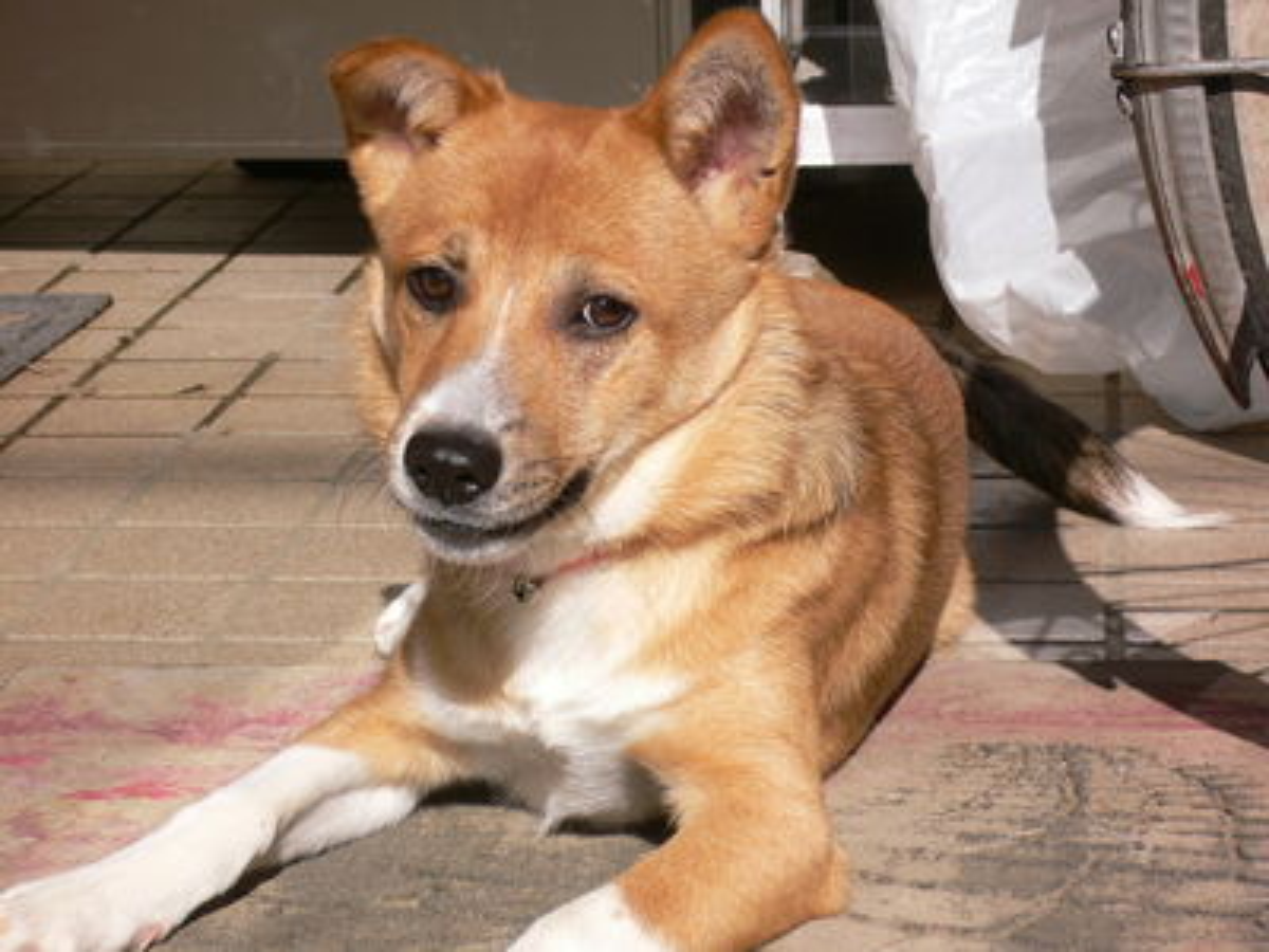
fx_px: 3849
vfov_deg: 14.1
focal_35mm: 105
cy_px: 476
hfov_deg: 18.7
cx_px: 634
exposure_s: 1/400
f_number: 5
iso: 80
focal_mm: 17.4
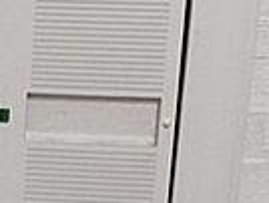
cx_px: -225
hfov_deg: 14.0
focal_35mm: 124
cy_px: 32
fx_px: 965
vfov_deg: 11.9
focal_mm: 3.81
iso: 160
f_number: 2.2
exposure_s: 1/30
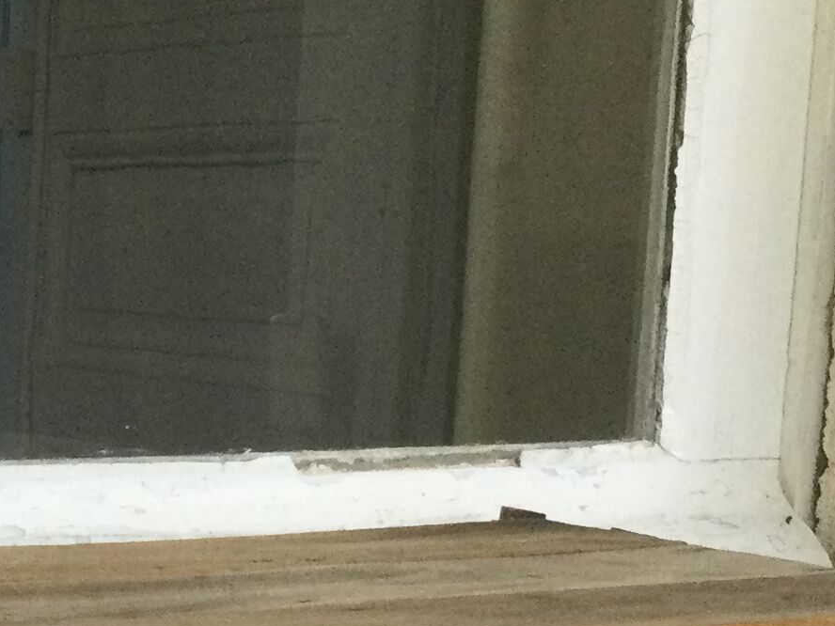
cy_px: 602
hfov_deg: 16.4
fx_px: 2750
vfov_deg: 12.9
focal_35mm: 114
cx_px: -242
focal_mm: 3.3
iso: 64
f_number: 2.4
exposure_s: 1/33
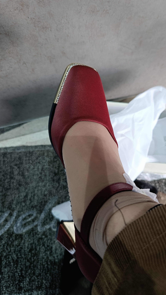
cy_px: 146
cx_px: 106
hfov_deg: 43.9
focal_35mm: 26
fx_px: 203
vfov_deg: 71.9
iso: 680
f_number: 1.65
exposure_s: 1/50
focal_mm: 6.11
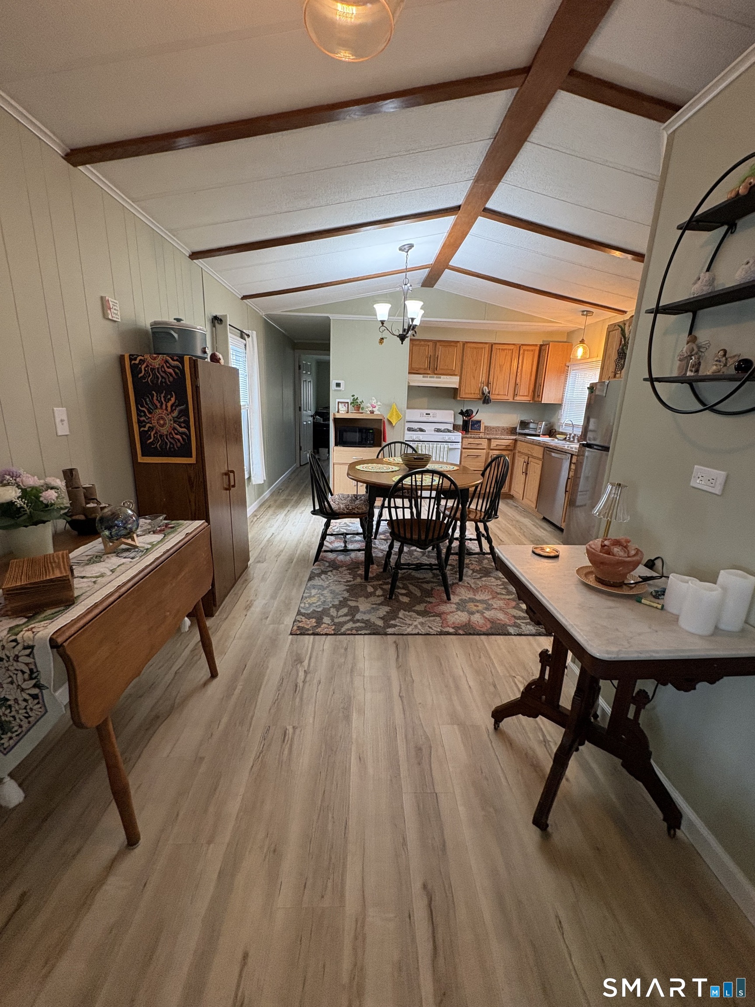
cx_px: 378
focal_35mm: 14
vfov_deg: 102.1
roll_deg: -3.1
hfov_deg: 85.7
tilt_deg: -14.0
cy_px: 504
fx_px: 407
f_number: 2.2
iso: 320
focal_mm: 2.22
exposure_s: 1/60
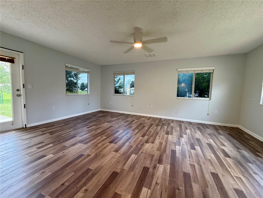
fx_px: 106
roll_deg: -2.0
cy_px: 99
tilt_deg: -3.5
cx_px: 132
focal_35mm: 14
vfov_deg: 85.7
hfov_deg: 102.1
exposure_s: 1/120
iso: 100
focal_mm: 2.22
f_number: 2.2
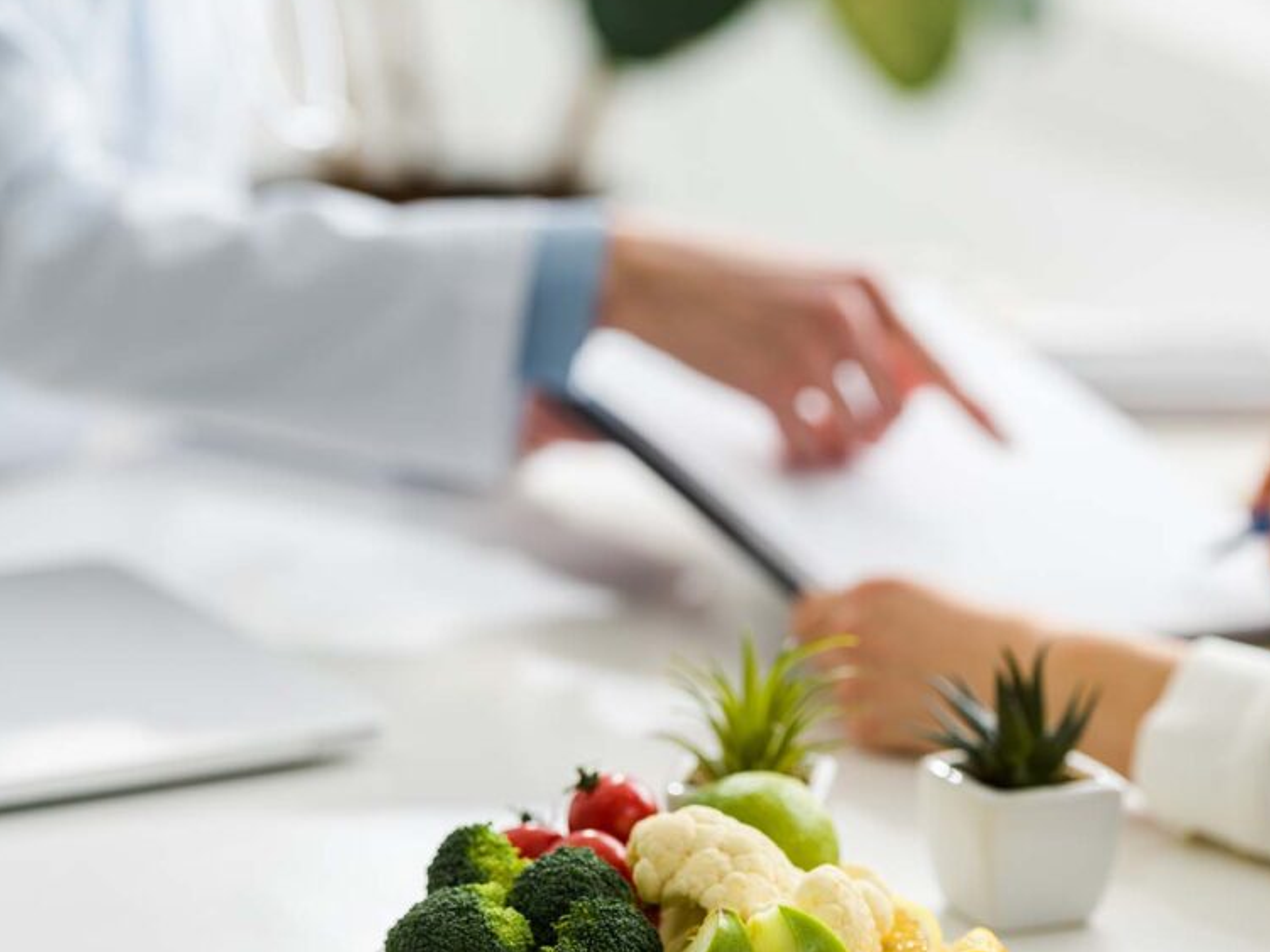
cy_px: 560
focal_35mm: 160
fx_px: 5869
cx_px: 751
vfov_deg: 9.3
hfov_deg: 12.3
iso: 100
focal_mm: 122
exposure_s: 1/200
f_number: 3.5
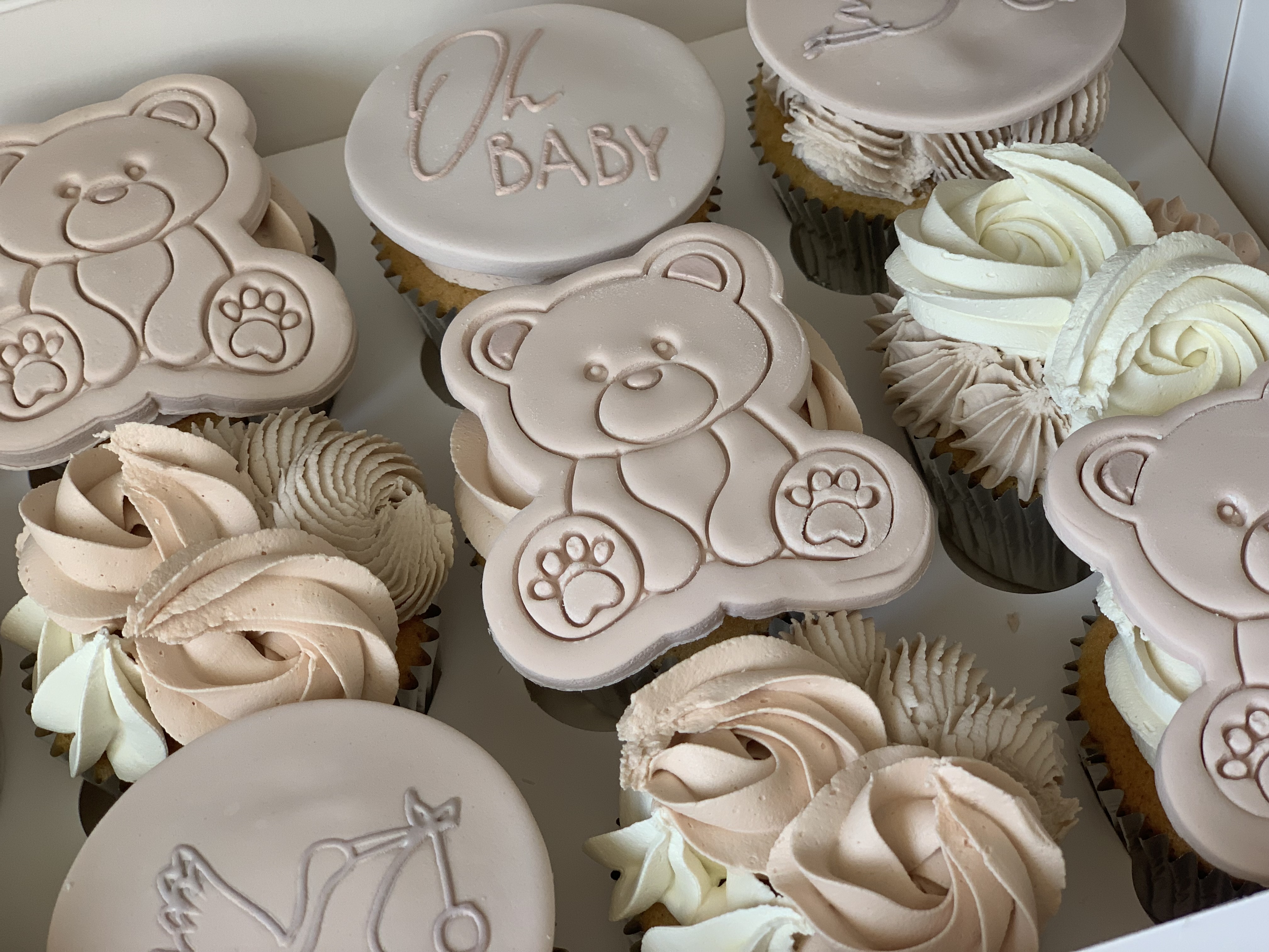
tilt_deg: -50.5
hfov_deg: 36.8
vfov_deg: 28.0
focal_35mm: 52
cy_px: 476
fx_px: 1906
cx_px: 634
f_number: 2.4
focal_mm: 6
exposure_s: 1/122
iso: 50
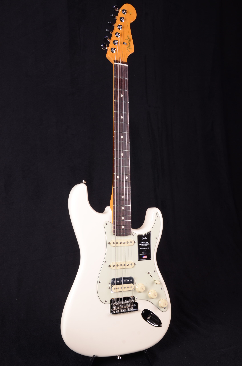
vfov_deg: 49.6
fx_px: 395
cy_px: 183
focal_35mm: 39
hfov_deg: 34.1
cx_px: 121
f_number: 13
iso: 200
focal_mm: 26
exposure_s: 1/200
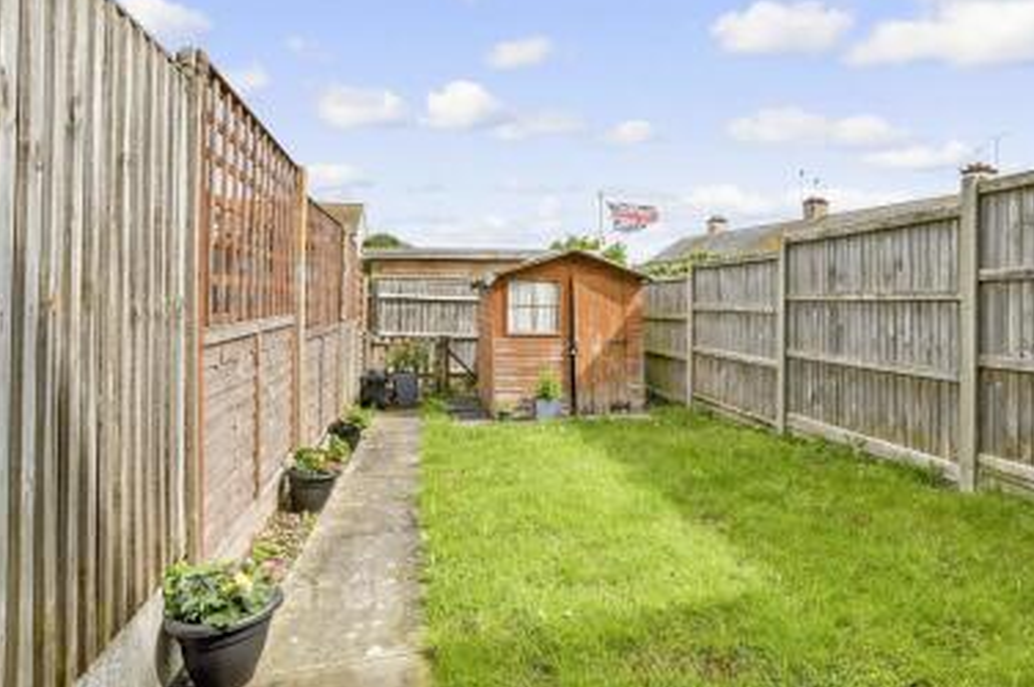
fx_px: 545
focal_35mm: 19
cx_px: 600
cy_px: 290
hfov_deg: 86.3
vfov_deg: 64.1
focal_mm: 10
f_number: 9
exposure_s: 1/640
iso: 500
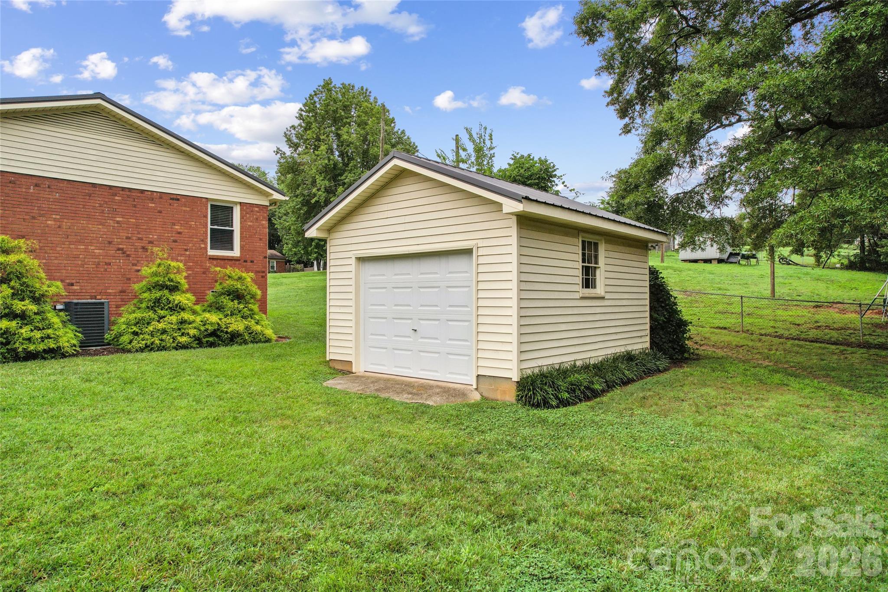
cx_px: 444
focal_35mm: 22
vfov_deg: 57.2
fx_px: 543
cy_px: 296
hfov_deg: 78.6
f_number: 2.8
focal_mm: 8.4
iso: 100
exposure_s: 1/100
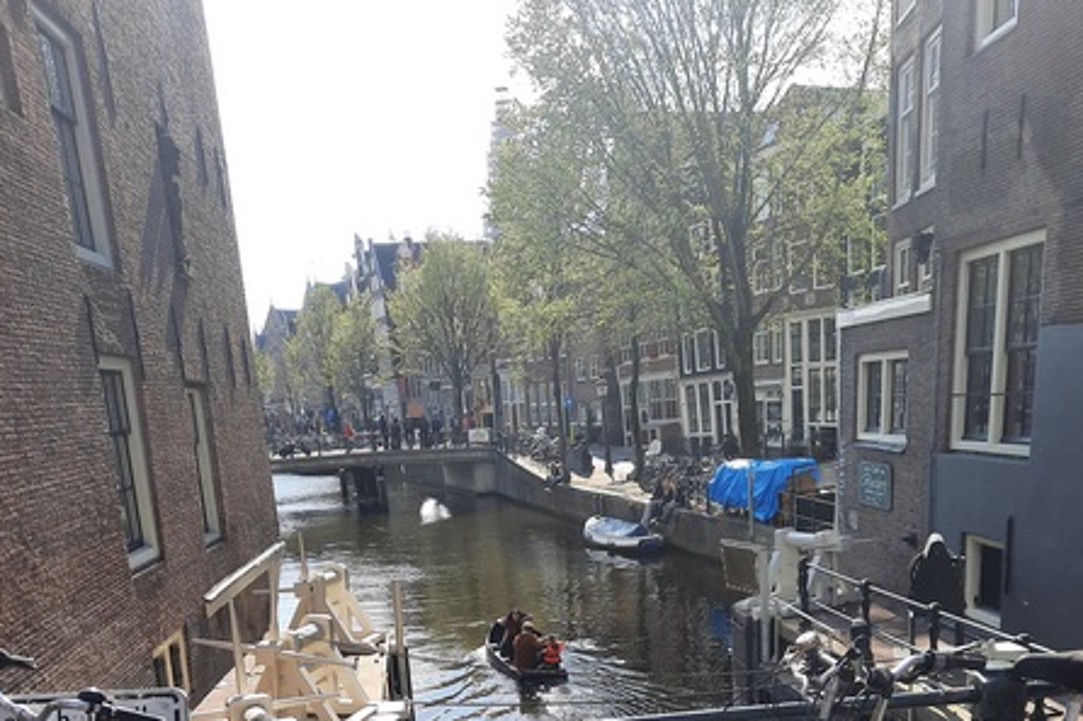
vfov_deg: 34.5
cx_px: 542
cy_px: 716
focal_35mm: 35
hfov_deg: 54.5
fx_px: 1052
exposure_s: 1/672
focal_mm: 4.6
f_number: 2
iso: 32
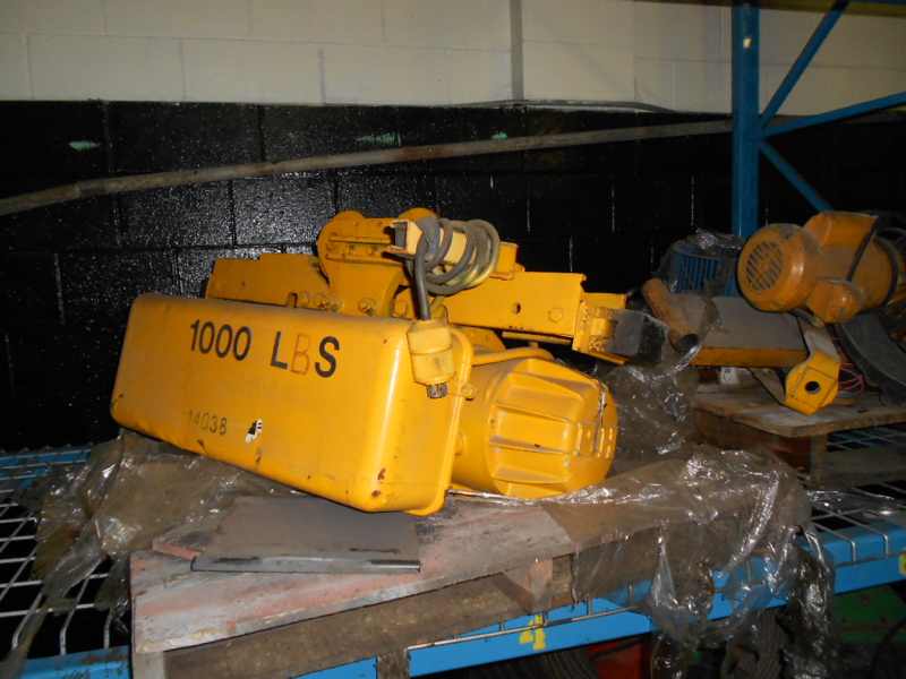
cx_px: 453
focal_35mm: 26
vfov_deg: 53.1
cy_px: 340
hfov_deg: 67.3
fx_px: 680
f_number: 3.2
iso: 200
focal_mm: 4.6
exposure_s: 1/25
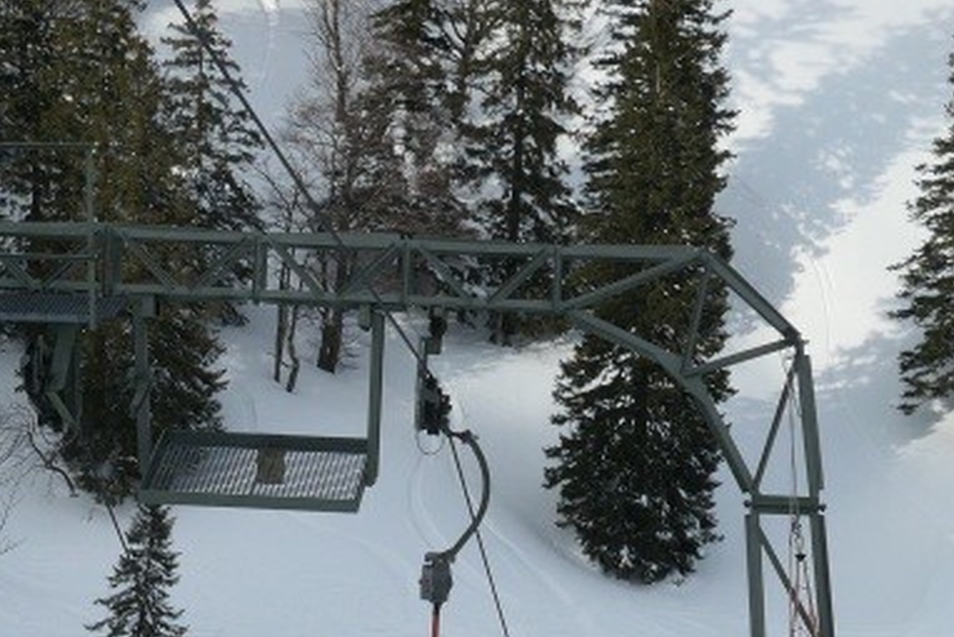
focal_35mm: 172
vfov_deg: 7.9
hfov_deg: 11.9
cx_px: 240
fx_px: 4559
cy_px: 777
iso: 200
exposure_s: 1/800
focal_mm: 20.9
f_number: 6.3
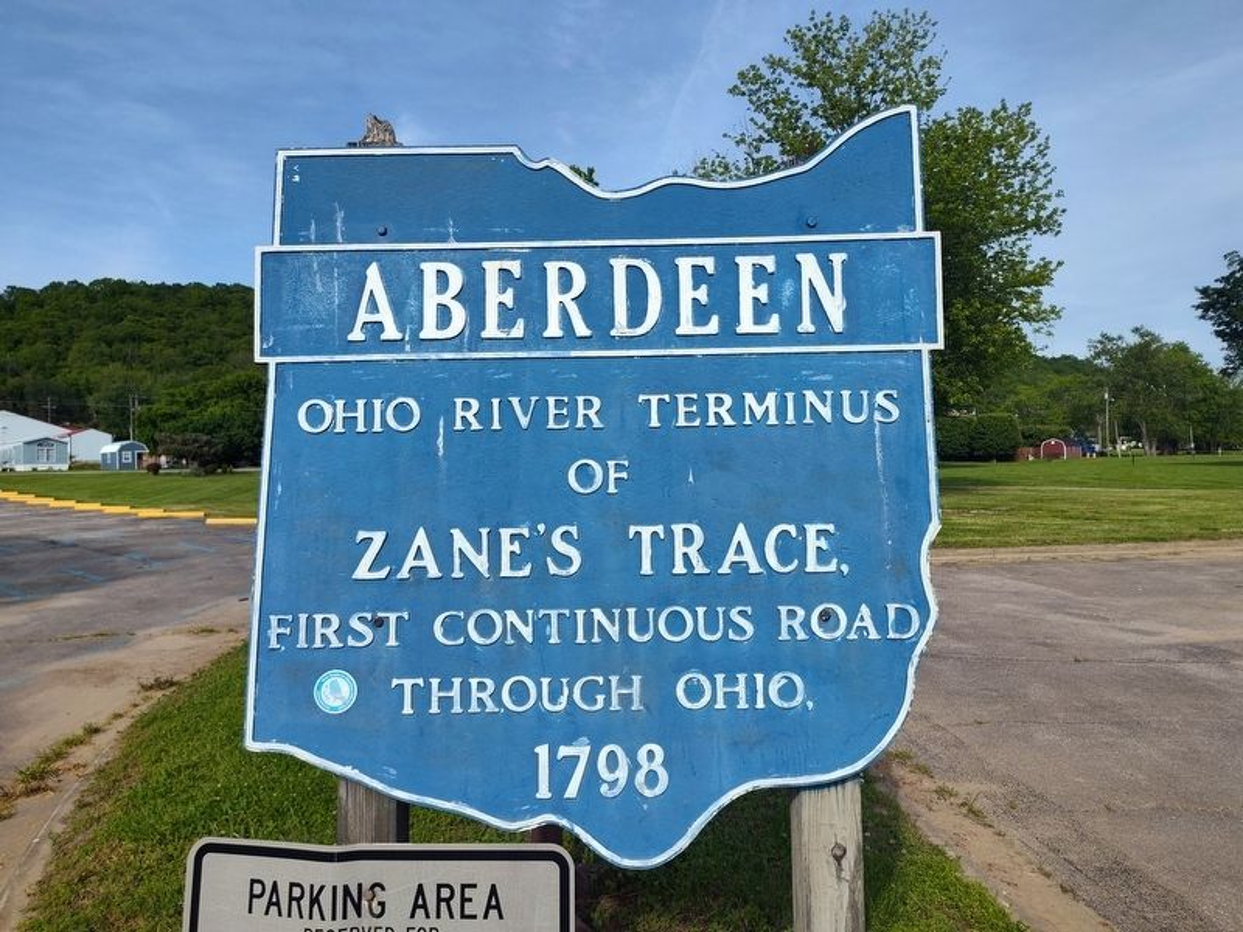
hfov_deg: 73.9
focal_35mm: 23
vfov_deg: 58.9
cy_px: 466
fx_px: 826
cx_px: 622
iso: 100
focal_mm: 5.56
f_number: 1.8
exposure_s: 1/1774
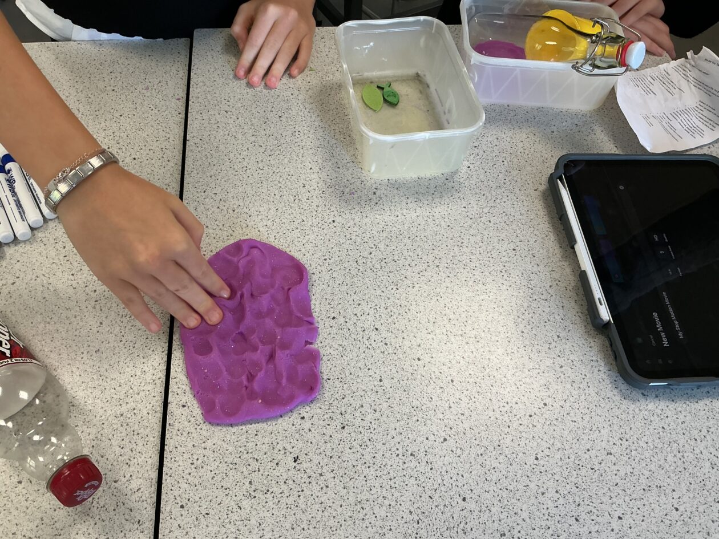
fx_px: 602
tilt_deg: -55.6
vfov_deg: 48.2
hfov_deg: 61.7
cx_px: 360
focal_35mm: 29
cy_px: 270
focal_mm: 3
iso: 64
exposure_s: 1/60
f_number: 1.8
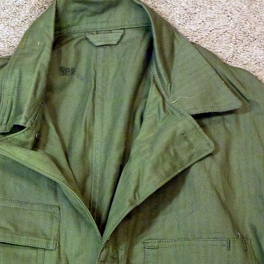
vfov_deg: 16.1
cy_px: 127
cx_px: 99
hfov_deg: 16.1
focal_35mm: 108
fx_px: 932
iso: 800
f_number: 4.8
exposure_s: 1/50
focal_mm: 14.8
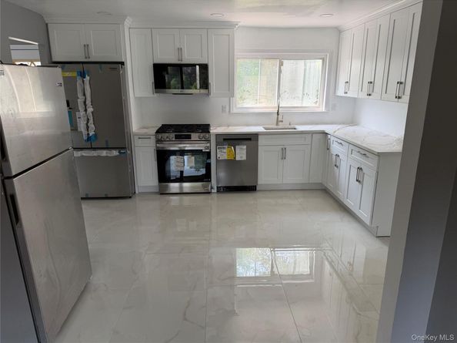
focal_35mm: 24
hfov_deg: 71.6
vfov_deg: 56.8
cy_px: 172
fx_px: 317
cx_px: 228
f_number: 1.78
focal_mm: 6.76
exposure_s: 1/182
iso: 80
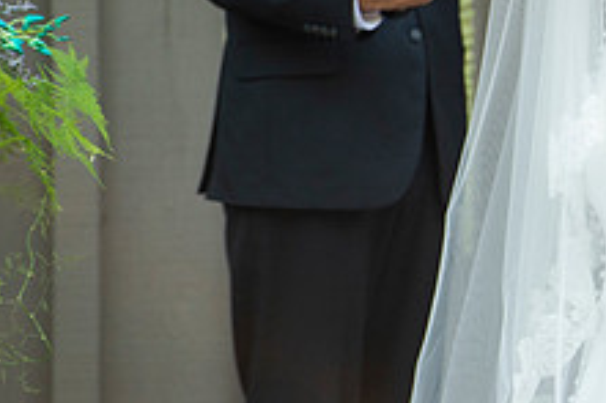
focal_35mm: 524
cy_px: -74
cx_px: 749
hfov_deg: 3.9
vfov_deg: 2.6
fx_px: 8814
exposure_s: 1/400
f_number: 3.5
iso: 400
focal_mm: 200
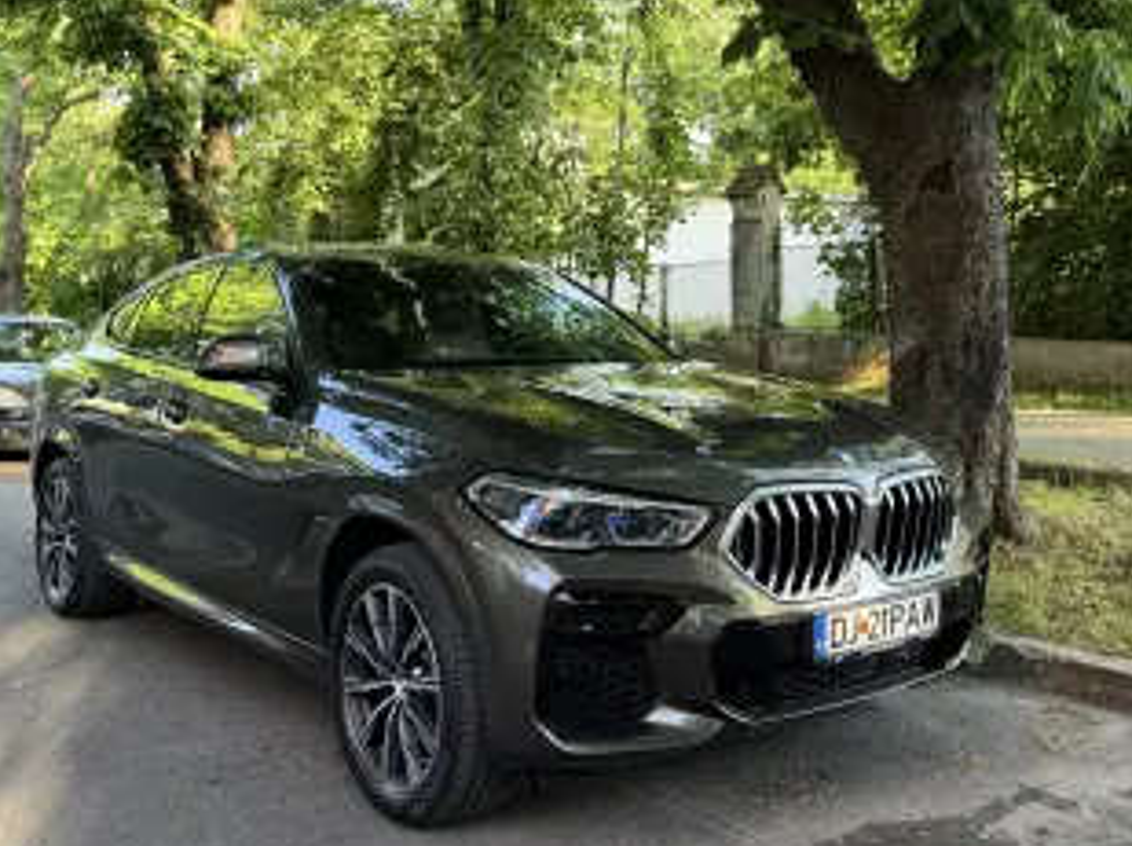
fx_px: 915
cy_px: 396
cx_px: 564
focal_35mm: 28
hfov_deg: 63.5
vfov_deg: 49.6
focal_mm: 6.76
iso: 160
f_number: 1.78
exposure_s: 1/208
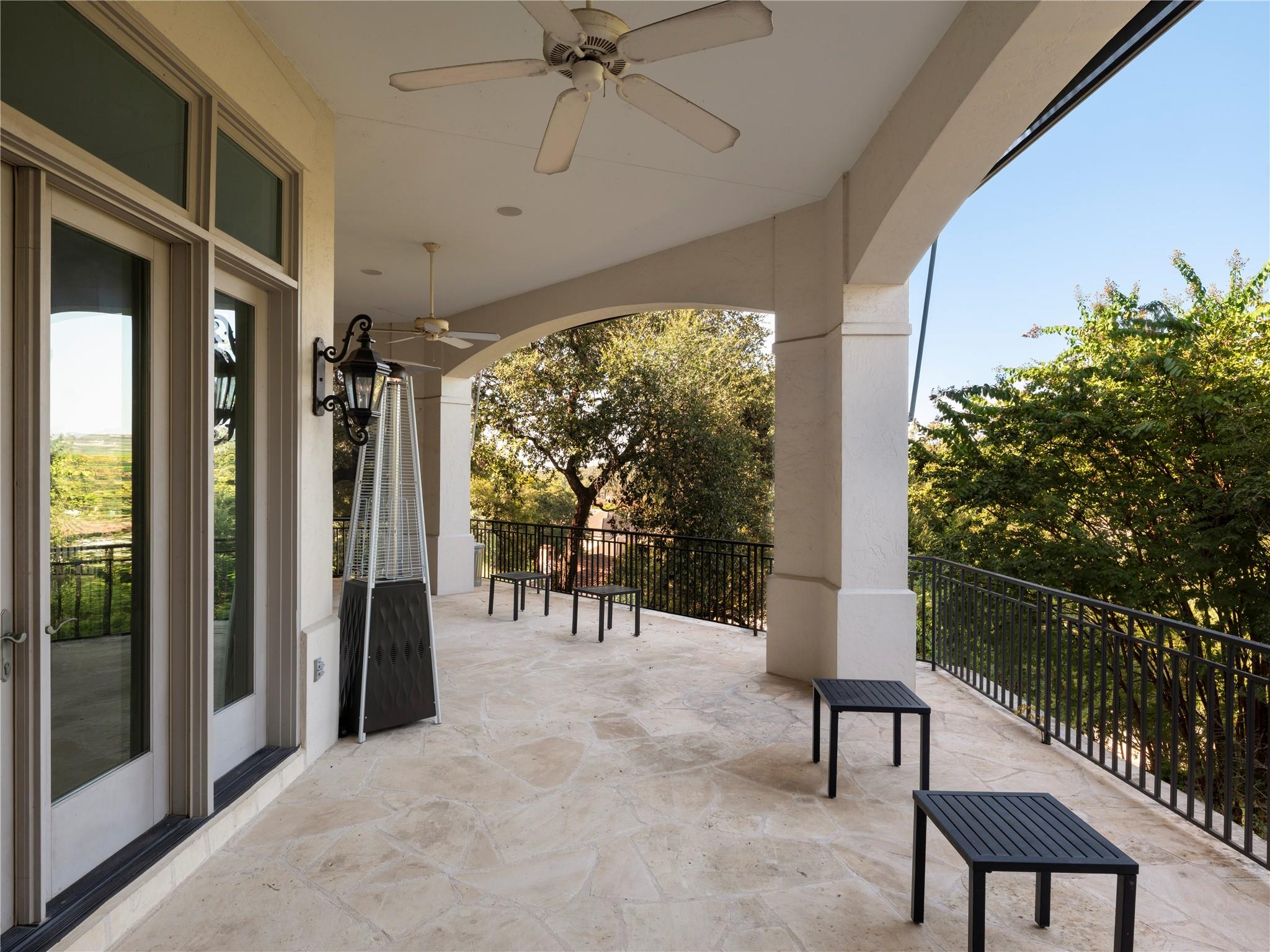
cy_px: 476
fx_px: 734
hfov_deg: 81.7
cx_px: 635
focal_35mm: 20
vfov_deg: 66.0
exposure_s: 1/5
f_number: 13
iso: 250
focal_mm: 25.2
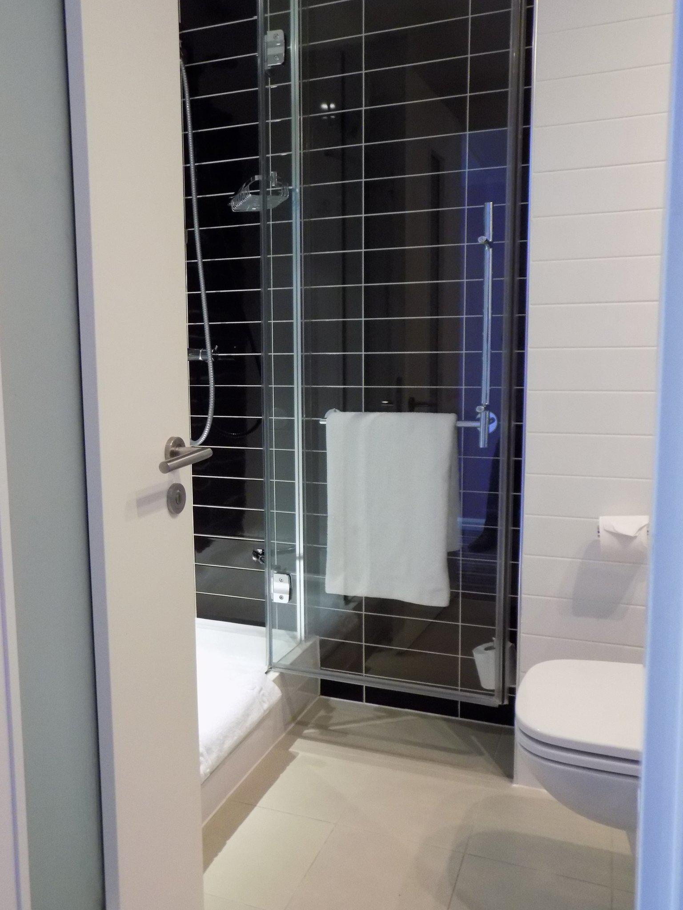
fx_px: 710
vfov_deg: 65.3
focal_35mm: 27
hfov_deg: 51.4
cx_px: 342
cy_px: 455
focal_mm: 4.8
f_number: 3.2
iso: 400
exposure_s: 1/4
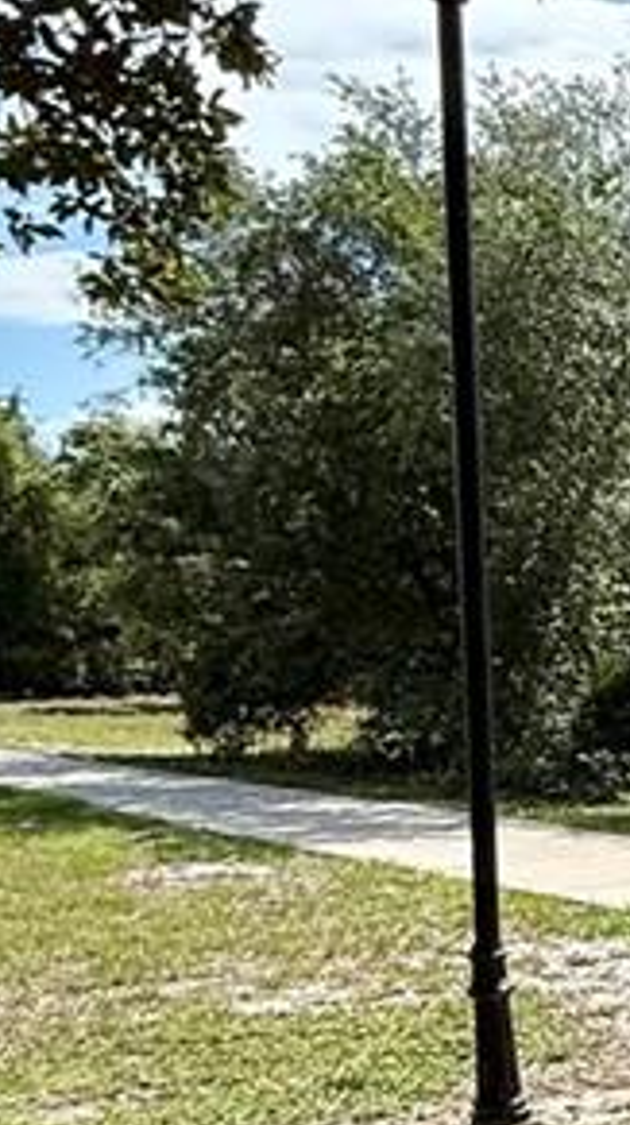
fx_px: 1877
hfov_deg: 14.3
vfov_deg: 32.9
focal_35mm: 63
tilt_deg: -4.8
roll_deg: -1.0
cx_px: 1411
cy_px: 800
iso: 64
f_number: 2.2
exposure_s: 1/2237
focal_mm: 2.22
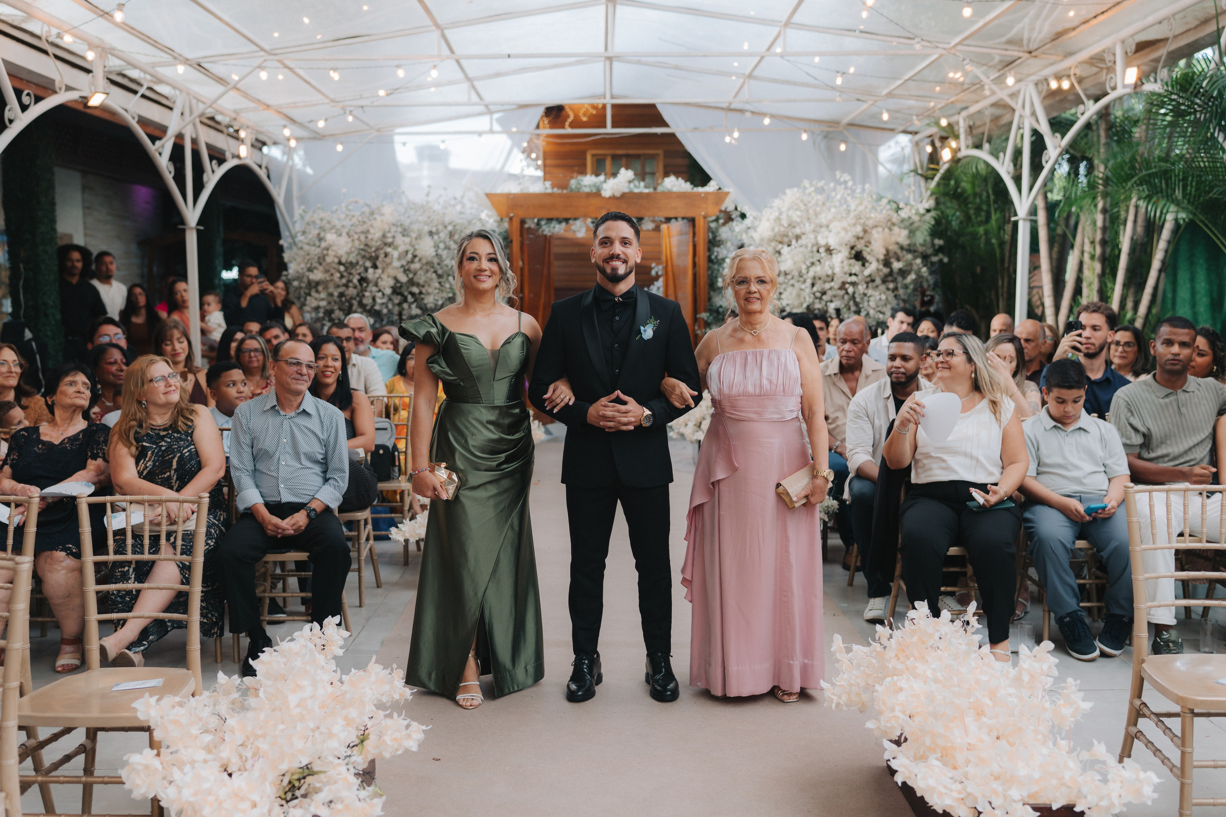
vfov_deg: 37.9
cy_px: 408
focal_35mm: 35
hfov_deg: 54.4
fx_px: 1192
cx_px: 613
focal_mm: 35
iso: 250
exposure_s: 1/320
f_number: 2.2
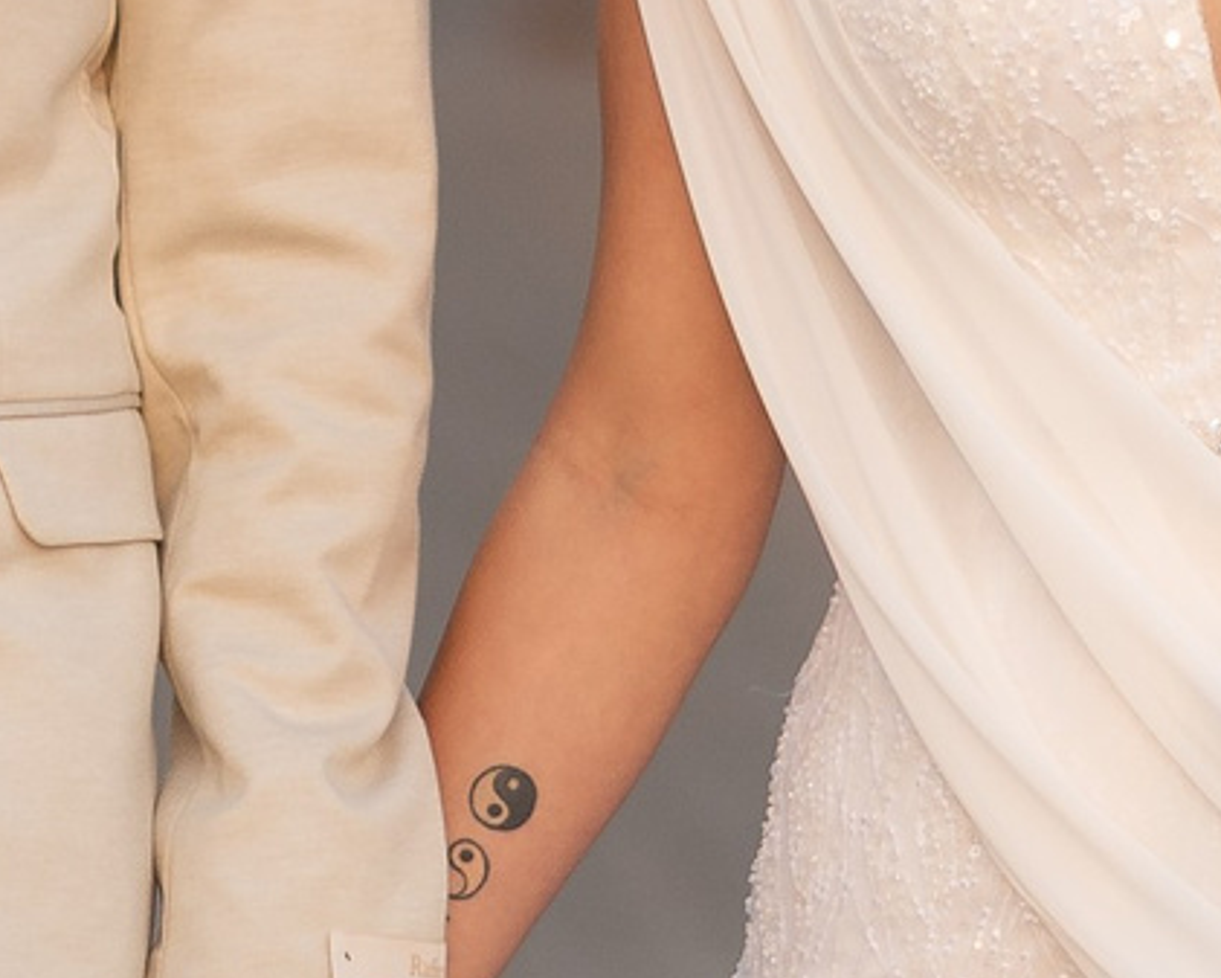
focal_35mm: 485
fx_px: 17530
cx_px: 67
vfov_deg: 3.2
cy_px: -364
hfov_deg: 4.0
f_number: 2
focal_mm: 85
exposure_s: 1/1250
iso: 500
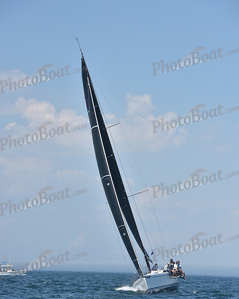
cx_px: 120
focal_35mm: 182
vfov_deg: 10.6
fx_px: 1610
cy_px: 159
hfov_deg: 8.5
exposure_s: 1/1600
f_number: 9
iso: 320
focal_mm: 160
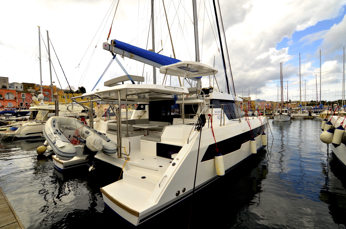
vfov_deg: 71.8
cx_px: 173
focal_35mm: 16
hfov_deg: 95.1
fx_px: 158
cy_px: 114
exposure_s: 1/1250
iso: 400
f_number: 7.1
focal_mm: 11
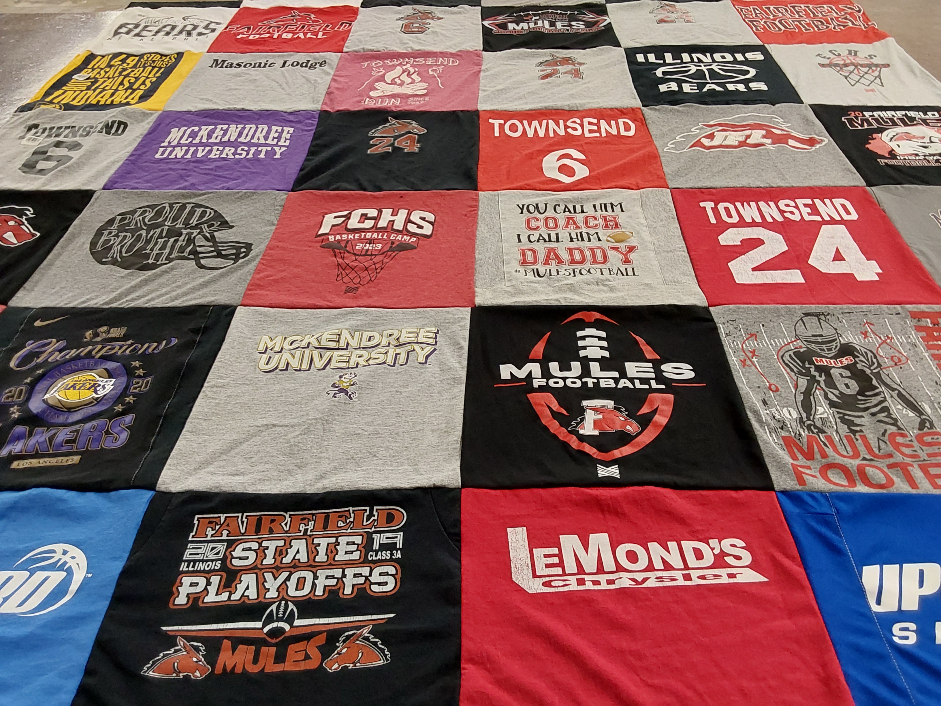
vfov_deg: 49.7
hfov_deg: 63.4
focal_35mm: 28
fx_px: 761
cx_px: 470
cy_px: 353
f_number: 1.9
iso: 125
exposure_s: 1/60
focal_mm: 2.91
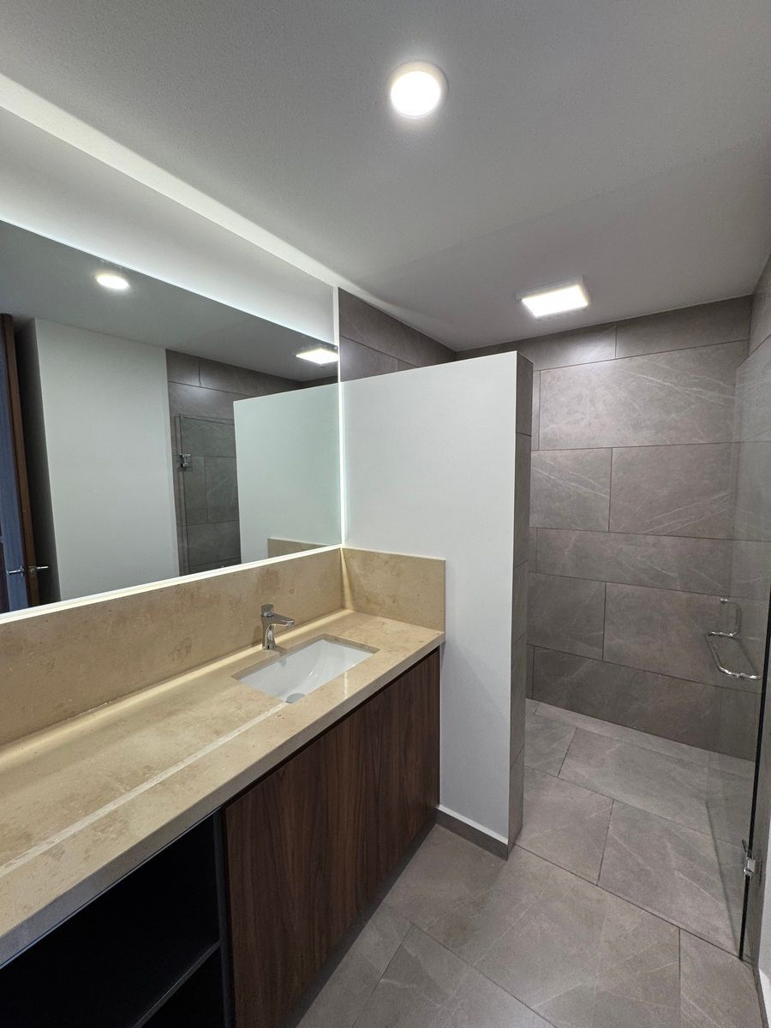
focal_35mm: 14
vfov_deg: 102.1
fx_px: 416
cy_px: 514
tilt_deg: -5.3
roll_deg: +0.4
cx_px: 386
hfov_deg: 85.7
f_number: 2.2
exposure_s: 1/120
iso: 160
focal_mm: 2.22
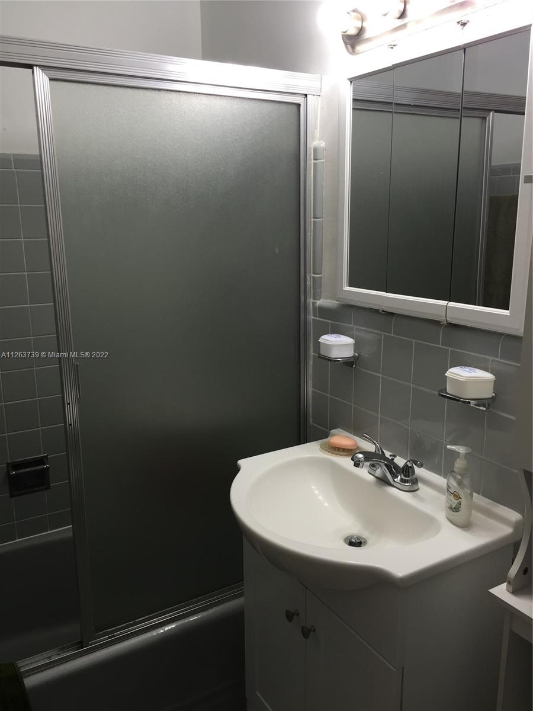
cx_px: 266
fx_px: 595
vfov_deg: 61.7
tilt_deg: -11.9
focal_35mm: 29
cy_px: 356
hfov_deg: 48.2
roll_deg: -0.1
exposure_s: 1/40
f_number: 2.2
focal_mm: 4.15
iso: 32
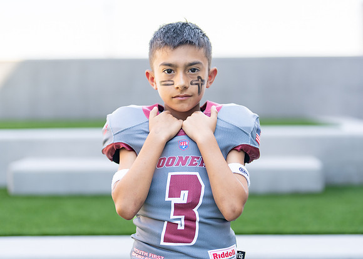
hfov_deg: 28.4
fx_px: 717
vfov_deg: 20.5
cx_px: 187
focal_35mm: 70
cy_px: 142
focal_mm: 50
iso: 100
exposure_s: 1/1600
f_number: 1.2
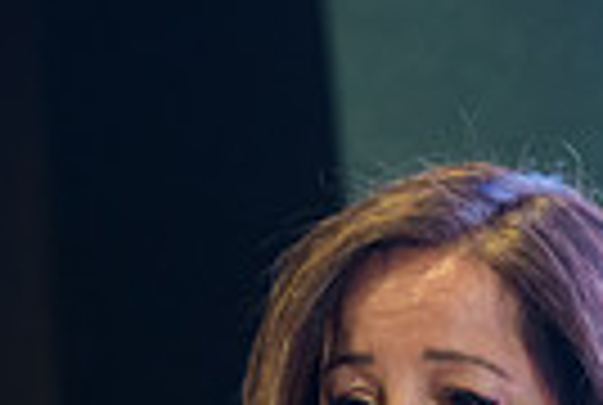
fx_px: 12339
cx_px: 716
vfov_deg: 1.9
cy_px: 565
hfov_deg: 2.8
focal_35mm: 735
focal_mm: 170
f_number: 3.2
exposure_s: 1/200
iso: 1250
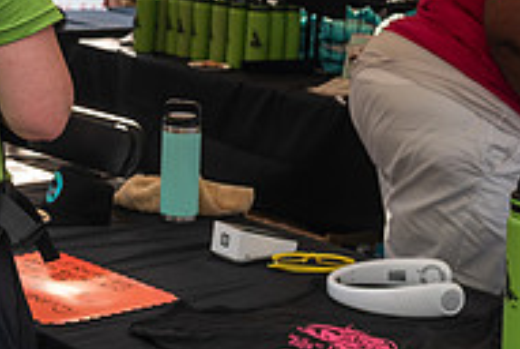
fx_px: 1403
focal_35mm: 97
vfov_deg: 13.7
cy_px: -80
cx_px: 95
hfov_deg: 20.7
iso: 250
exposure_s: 1/250
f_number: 4.5
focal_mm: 32
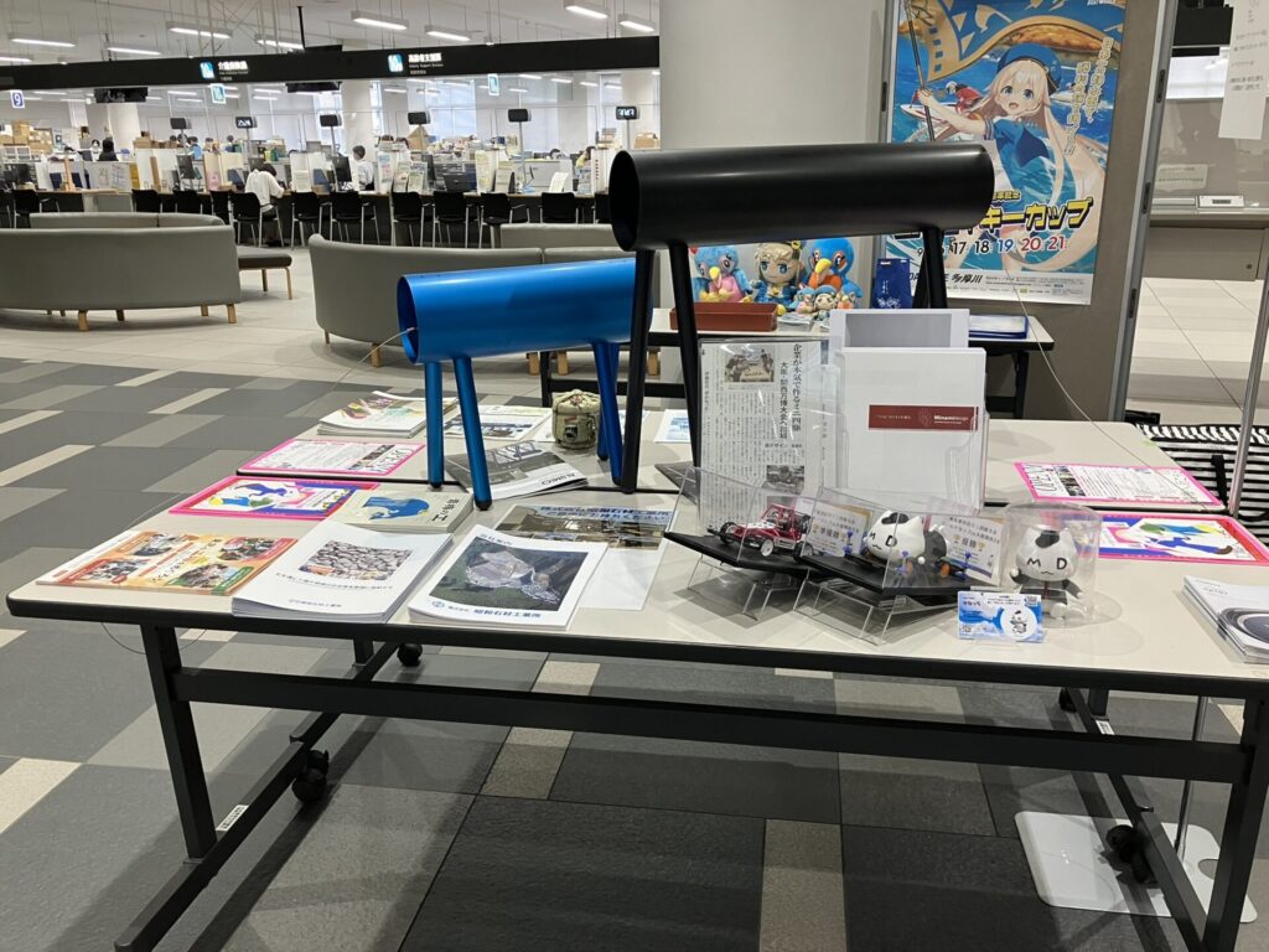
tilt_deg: -17.0
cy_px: 476
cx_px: 634
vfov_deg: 49.7
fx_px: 1026
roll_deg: -0.9
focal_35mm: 28
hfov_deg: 63.4
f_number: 1.8
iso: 80
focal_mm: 3.99
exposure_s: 1/50
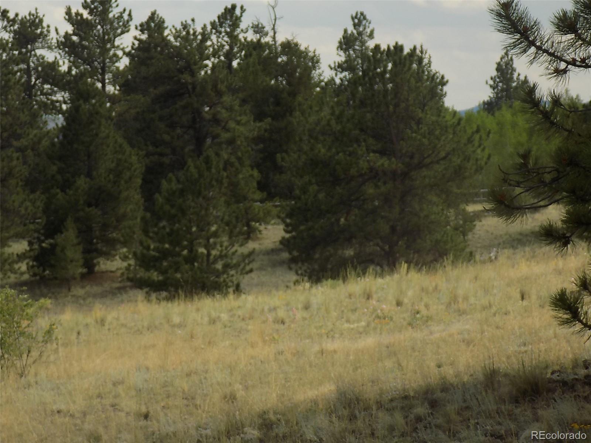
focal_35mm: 235
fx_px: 4012
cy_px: 222
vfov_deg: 6.3
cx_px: 296
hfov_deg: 8.4
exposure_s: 1/250
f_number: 5.6
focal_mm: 41.8
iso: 80
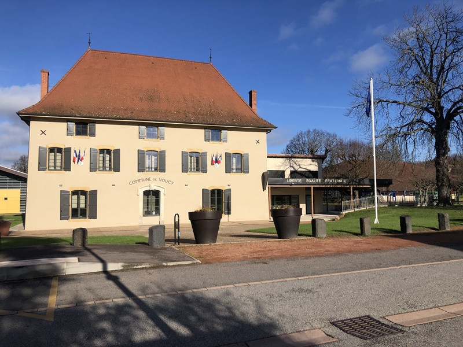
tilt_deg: +5.4
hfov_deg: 63.4
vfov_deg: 49.7
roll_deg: +1.3
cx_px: 232
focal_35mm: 28
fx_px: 375
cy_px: 174
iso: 20
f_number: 1.8
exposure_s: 1/3205
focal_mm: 3.99
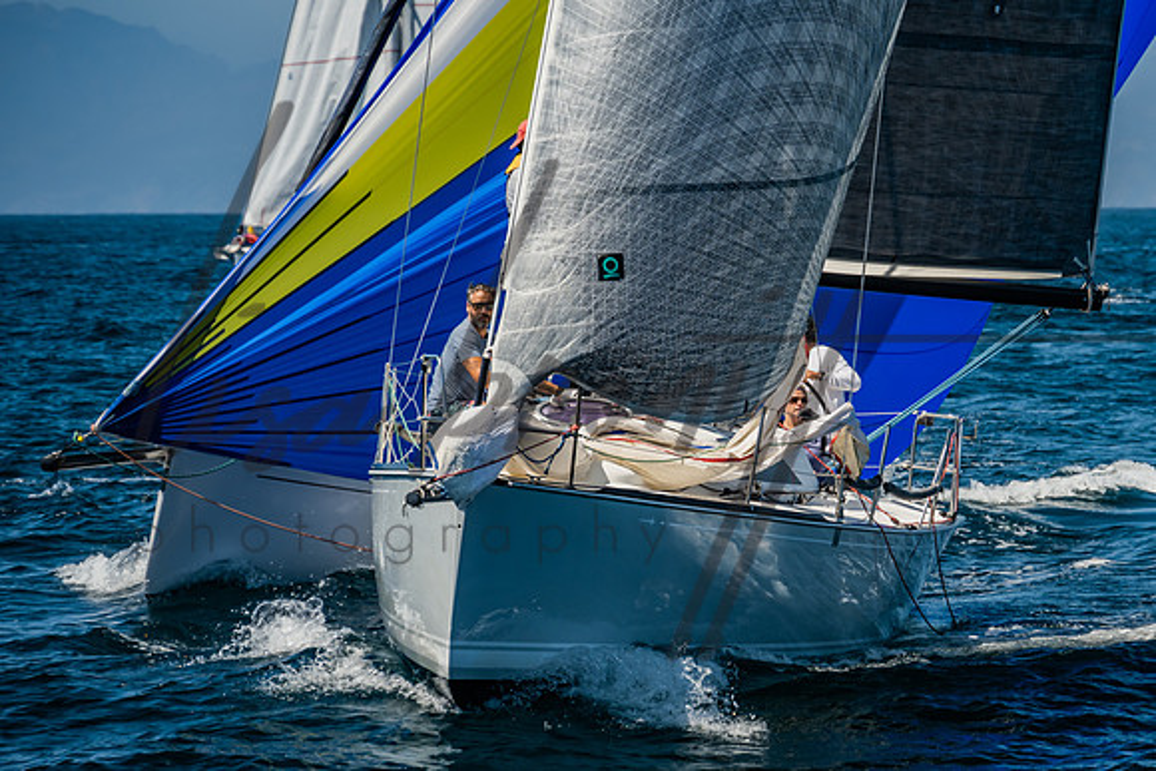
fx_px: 7428
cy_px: 360
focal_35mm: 231
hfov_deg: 8.9
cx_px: 868
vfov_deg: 5.9
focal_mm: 150
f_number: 6.3
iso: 160
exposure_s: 1/500
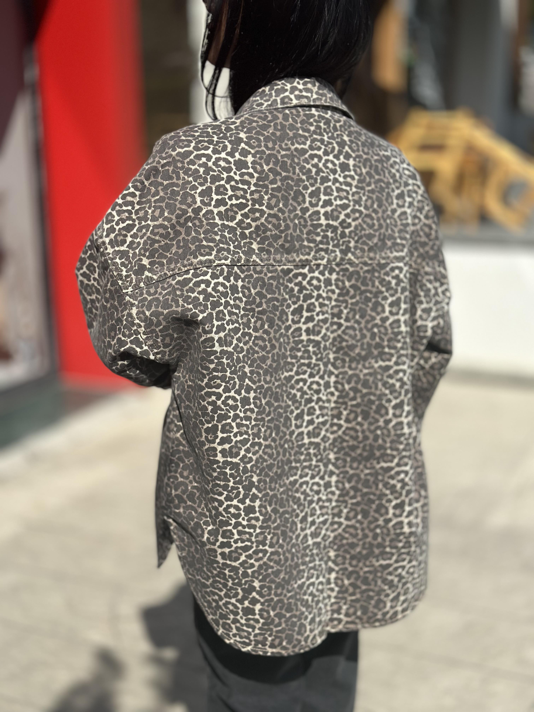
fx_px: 987
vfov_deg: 39.7
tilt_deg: -14.7
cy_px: 356
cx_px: 267
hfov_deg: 30.3
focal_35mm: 48
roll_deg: +0.6
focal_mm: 6.86
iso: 100
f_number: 1.78
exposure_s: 1/8197
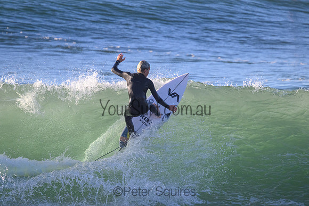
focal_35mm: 680
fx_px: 5838
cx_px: 154
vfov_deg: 2.0
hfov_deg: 3.0
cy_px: 103
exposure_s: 1/2000
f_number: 11
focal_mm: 680
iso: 3200
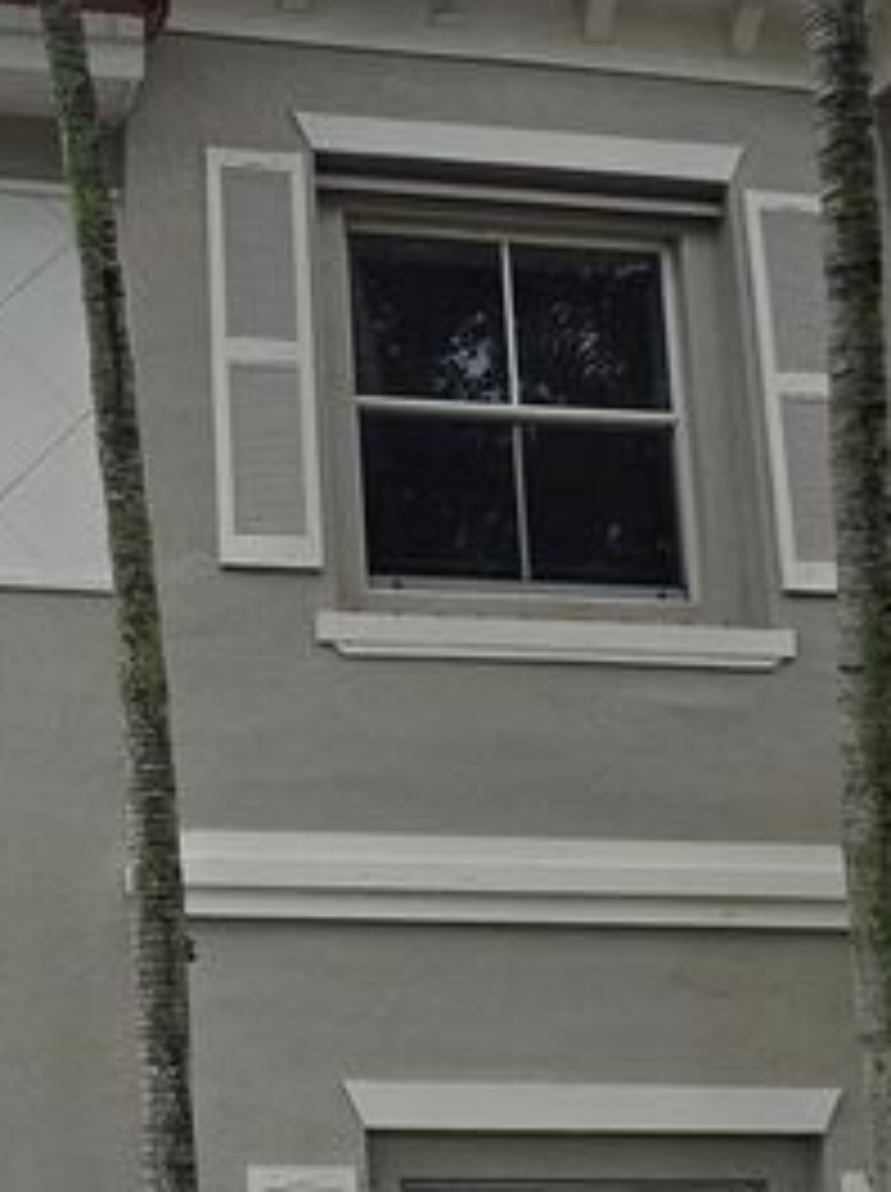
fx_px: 1995
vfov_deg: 32.3
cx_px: -126
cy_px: 969
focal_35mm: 58
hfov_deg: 23.4
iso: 64
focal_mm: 6.5
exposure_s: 1/3203
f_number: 1.4
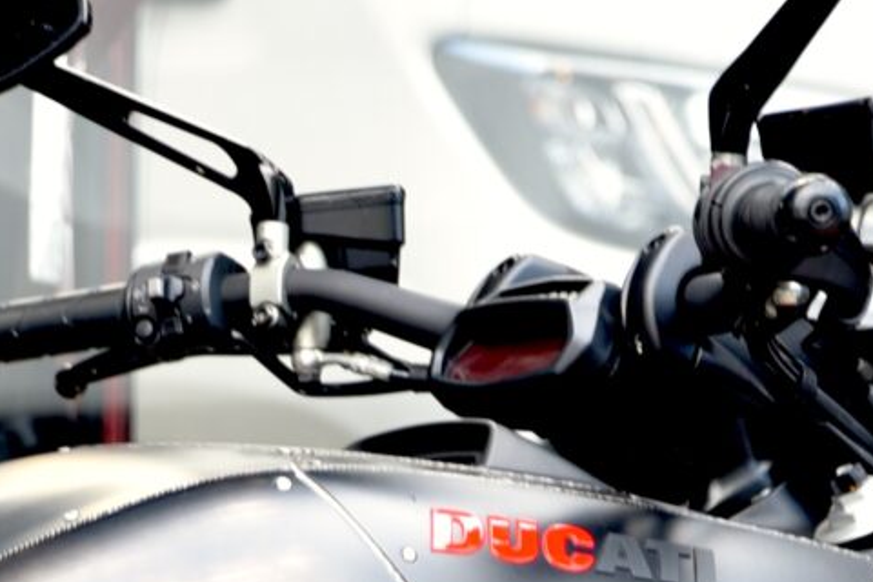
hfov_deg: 5.8
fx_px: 8535
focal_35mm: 352
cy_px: 1347
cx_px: -326
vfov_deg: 3.8
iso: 200
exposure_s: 1/60
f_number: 3.2
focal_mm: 66
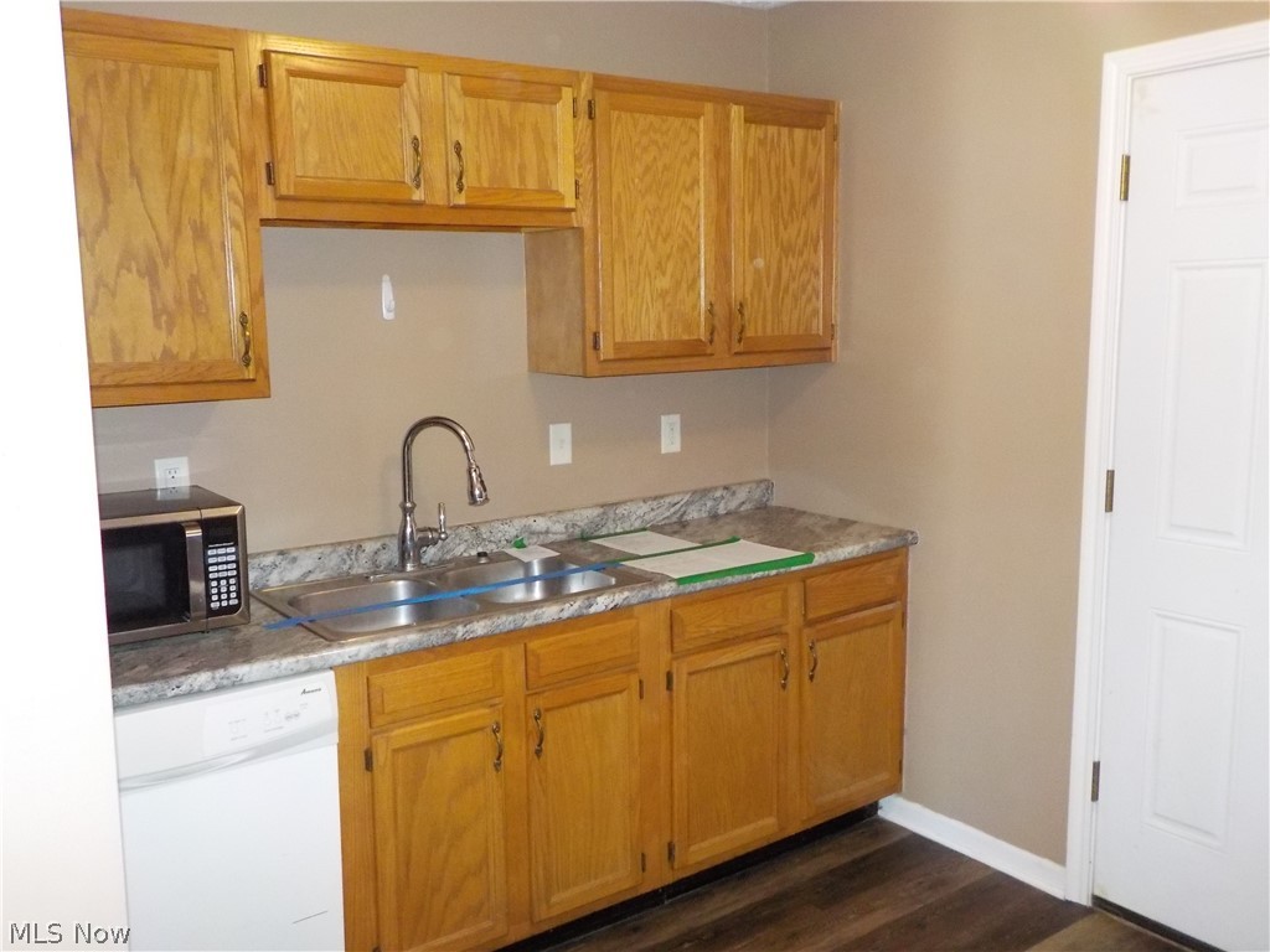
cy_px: 476
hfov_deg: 60.0
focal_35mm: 30
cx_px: 635
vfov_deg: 46.8
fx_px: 1101
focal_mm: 4.1
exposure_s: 1/15
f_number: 3.3
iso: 560
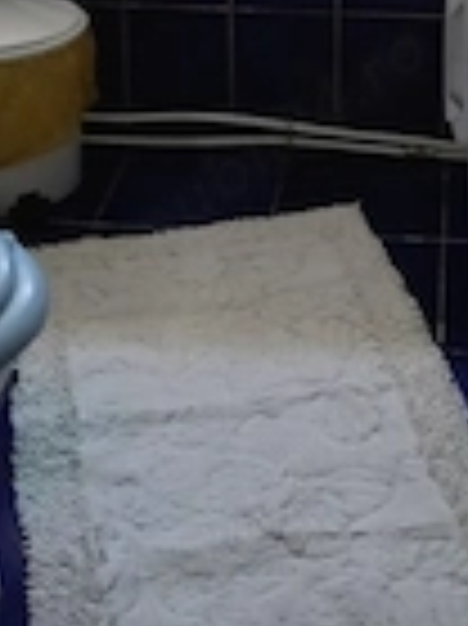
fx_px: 1300
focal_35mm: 72
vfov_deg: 24.2
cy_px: -155
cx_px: 369
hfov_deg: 20.2
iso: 205
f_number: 1.8
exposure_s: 1/25
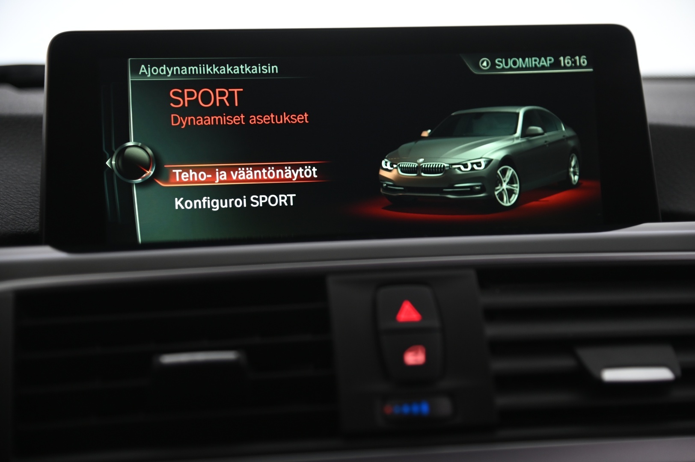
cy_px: 231
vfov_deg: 17.5
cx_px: 348
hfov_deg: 26.0
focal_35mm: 78
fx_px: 1505
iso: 1000
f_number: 4
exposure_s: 1/15
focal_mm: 78
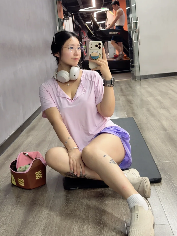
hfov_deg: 30.3
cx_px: 88
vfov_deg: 39.7
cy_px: 118
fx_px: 327
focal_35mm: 48
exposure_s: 1/50
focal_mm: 6.76
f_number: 1.78
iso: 250
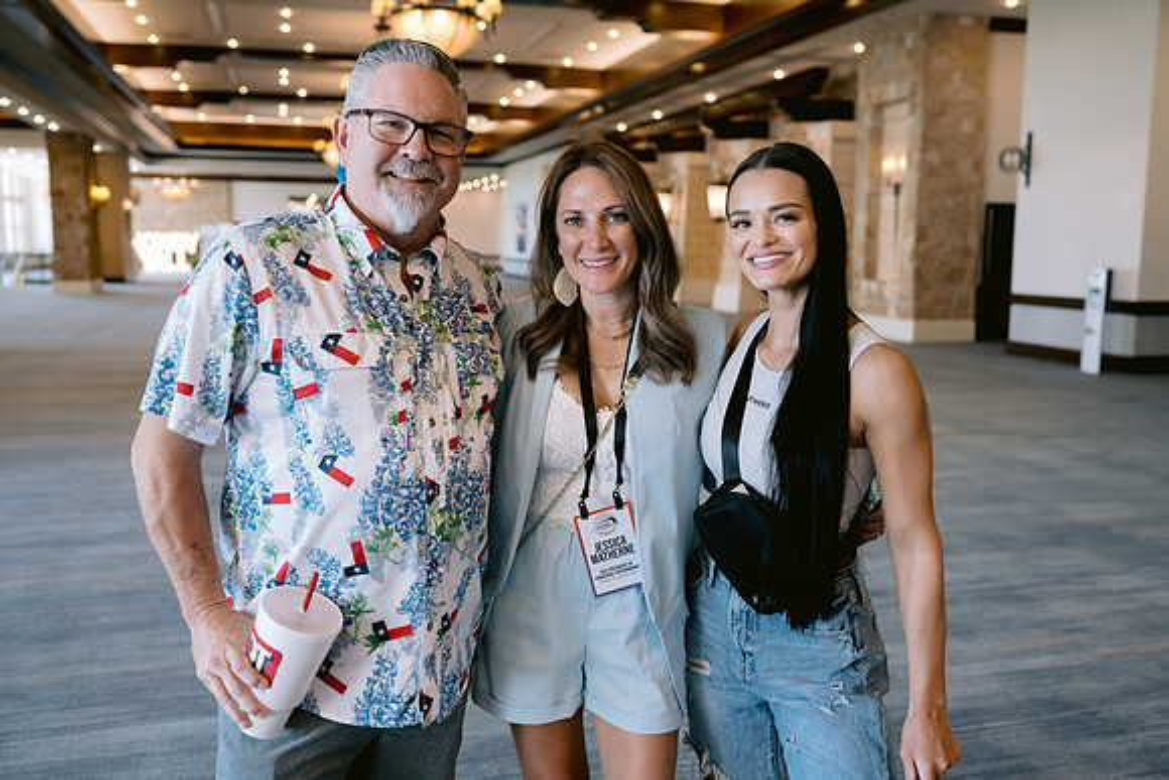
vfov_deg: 37.9
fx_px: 1137
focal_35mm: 35
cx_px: 584
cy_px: 390
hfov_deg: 54.4
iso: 800
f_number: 2.8
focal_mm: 35
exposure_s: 1/125
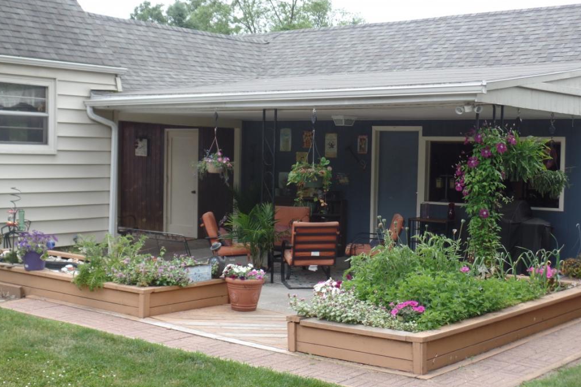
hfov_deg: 36.3
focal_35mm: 55
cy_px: 182
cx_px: 290
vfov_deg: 24.6
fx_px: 887
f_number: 3.4
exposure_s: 1/90
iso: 80
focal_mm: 9.2
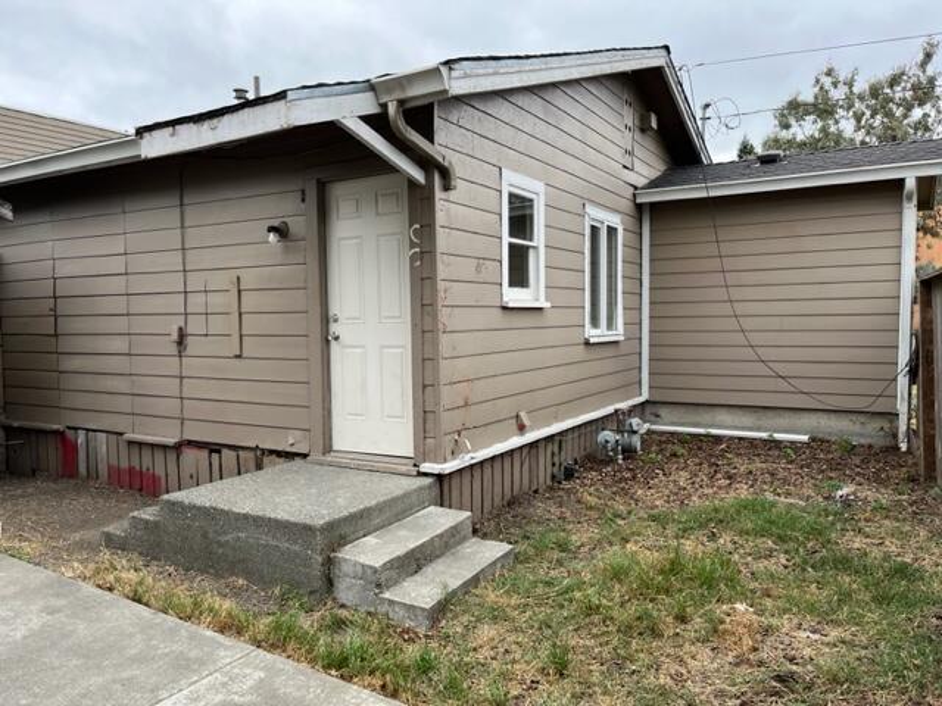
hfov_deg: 67.3
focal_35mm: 26
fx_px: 708
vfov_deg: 53.1
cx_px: 471
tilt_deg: -3.8
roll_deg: +1.0
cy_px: 353
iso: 50
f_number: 1.6
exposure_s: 1/375
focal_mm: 5.1
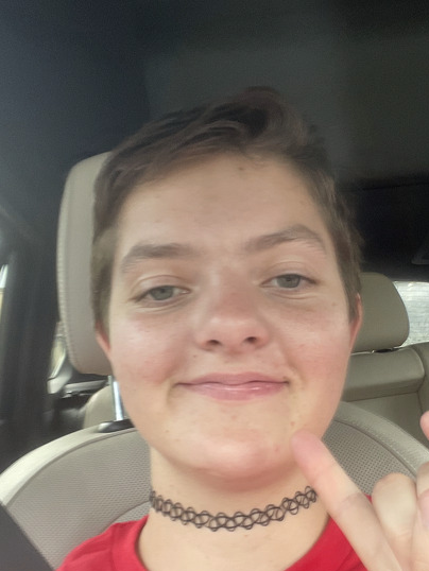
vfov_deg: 47.4
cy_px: 354
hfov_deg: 36.7
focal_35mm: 39
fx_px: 644
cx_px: 253
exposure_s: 1/60
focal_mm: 2.71
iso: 100
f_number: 2.2
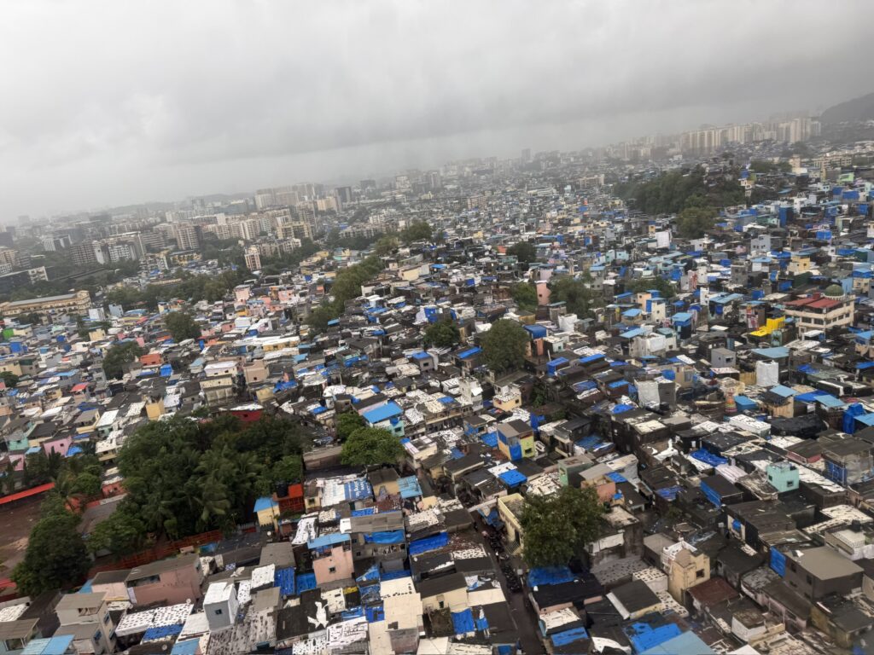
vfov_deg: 56.8
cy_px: 328
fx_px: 606
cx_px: 437
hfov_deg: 71.6
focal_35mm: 24
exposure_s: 1/551
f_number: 1.78
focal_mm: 6.76
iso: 80
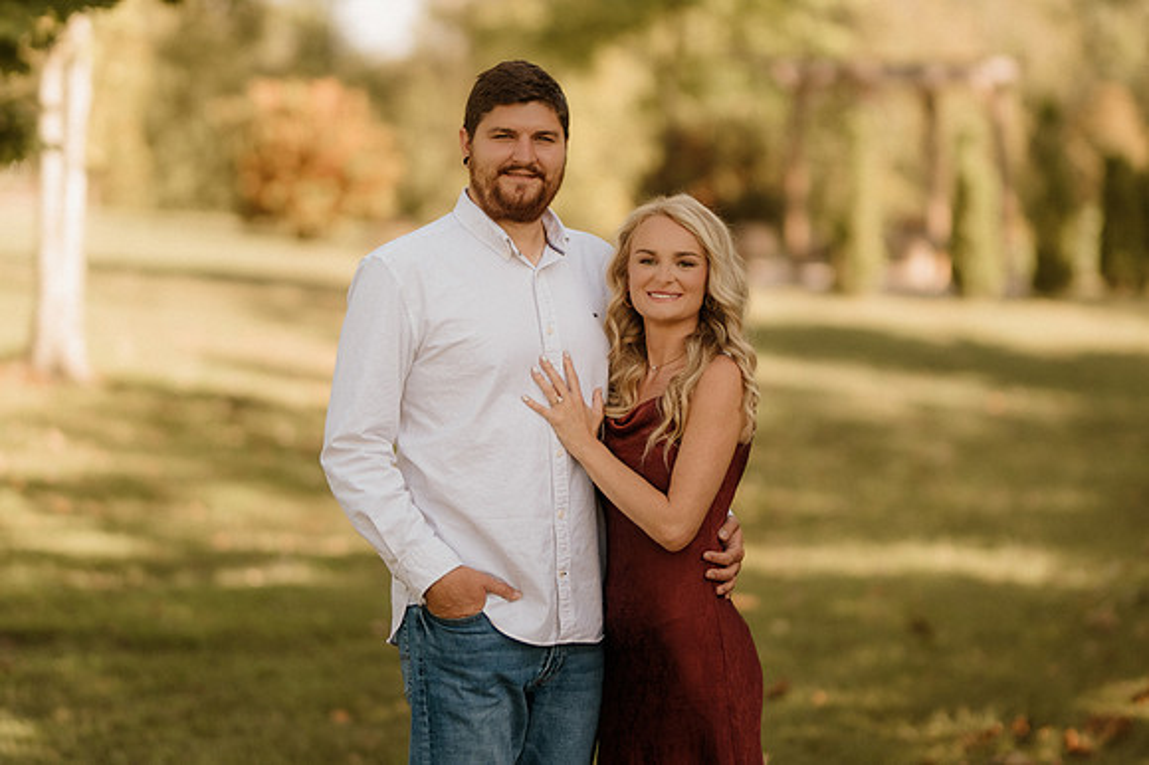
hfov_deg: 16.1
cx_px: 574
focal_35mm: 127
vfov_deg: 10.8
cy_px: 382
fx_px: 4051
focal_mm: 85
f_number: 1.4
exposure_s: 1/1600
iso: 200
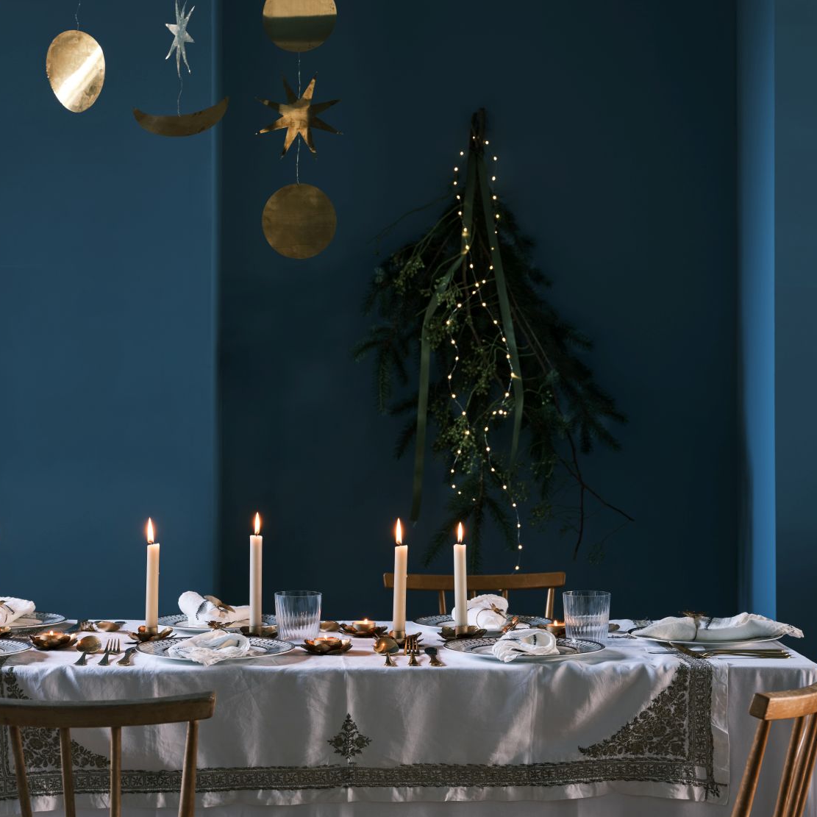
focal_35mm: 74
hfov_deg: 23.3
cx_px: 352
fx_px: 1976
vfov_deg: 23.4
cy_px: 413
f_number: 8
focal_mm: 78
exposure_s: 1/10
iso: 400
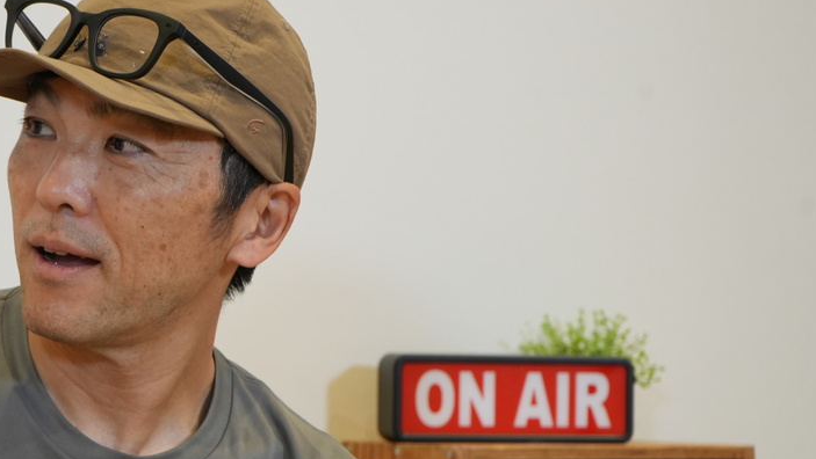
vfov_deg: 11.1
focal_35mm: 109
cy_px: 323
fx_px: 2359
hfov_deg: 19.4
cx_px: 163
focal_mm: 61
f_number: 6.3
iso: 1250
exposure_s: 1/100
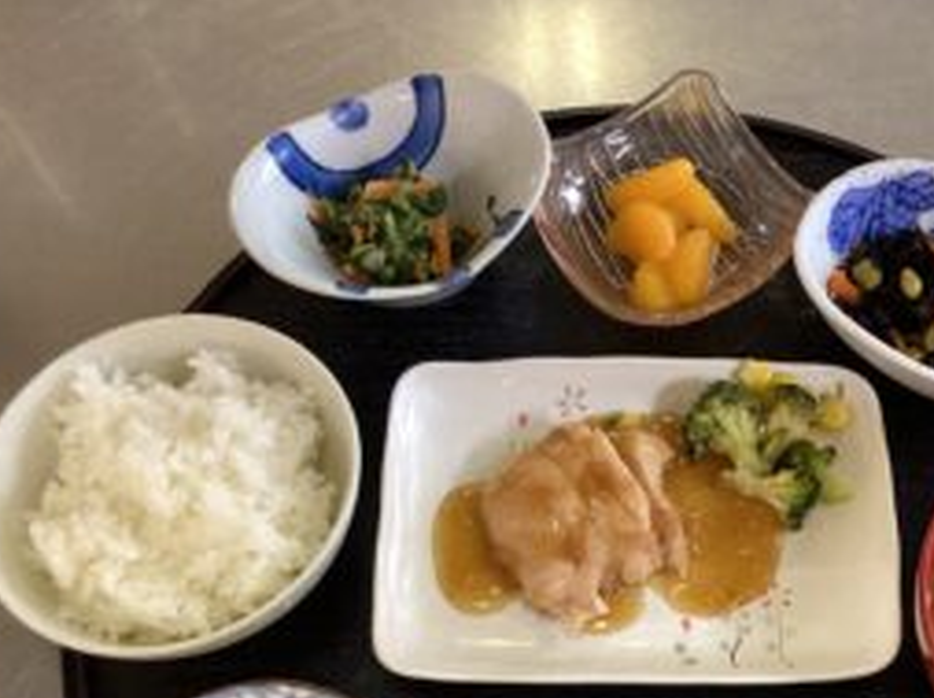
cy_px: 508
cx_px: 633
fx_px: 1239
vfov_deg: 31.0
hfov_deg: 40.7
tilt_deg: -65.0
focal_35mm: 46
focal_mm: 3.3
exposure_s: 1/50
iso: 200
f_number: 2.4
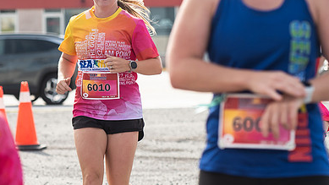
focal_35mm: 266
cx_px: 93
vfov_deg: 4.6
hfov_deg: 8.1
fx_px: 2321
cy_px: 48
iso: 250
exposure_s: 1/2000
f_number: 4.5
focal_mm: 100
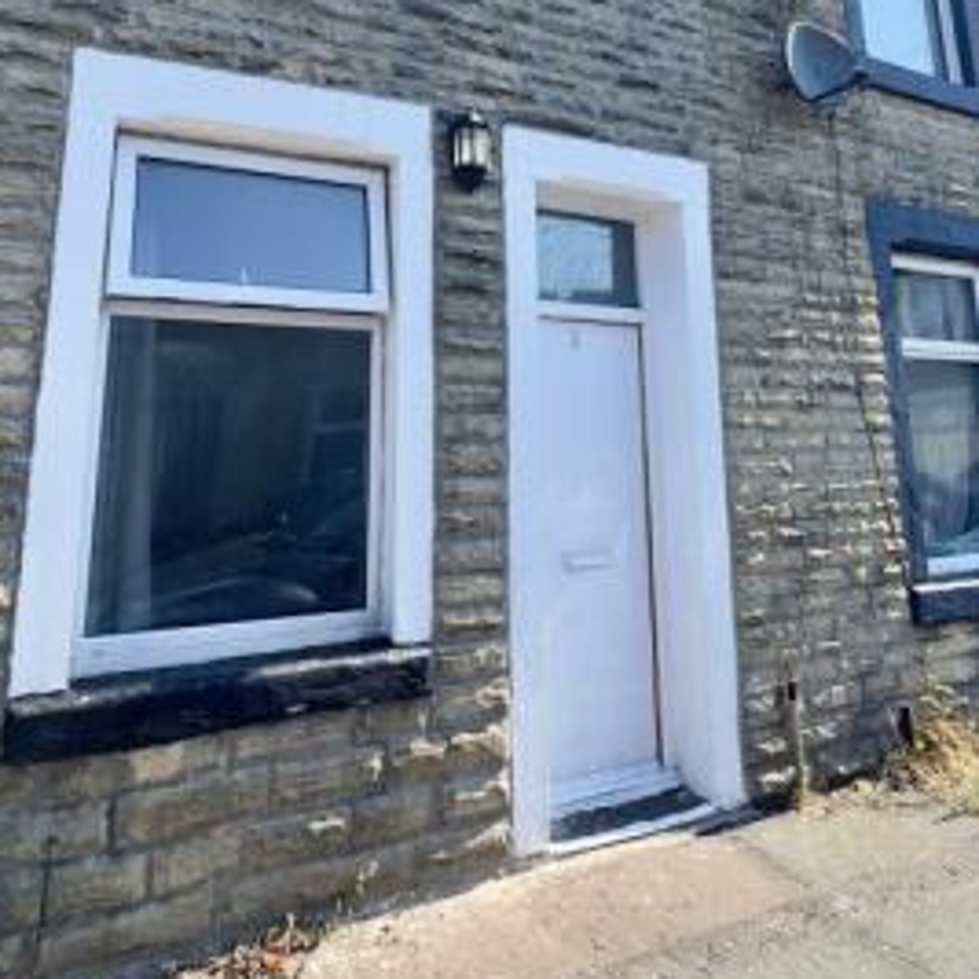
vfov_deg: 56.2
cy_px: 248
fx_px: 864
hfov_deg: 59.0
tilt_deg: +12.7
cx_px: 456
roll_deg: +0.7
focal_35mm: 27
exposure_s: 1/591
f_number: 2.2
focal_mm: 2.22
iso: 40
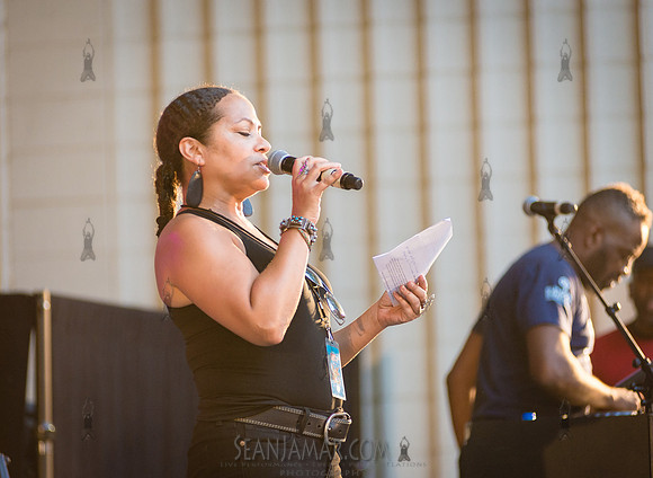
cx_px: 267
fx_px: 3964
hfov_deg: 9.4
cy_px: 258
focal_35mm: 212
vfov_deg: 6.9
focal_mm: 185
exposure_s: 1/500
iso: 2000
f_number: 2.8
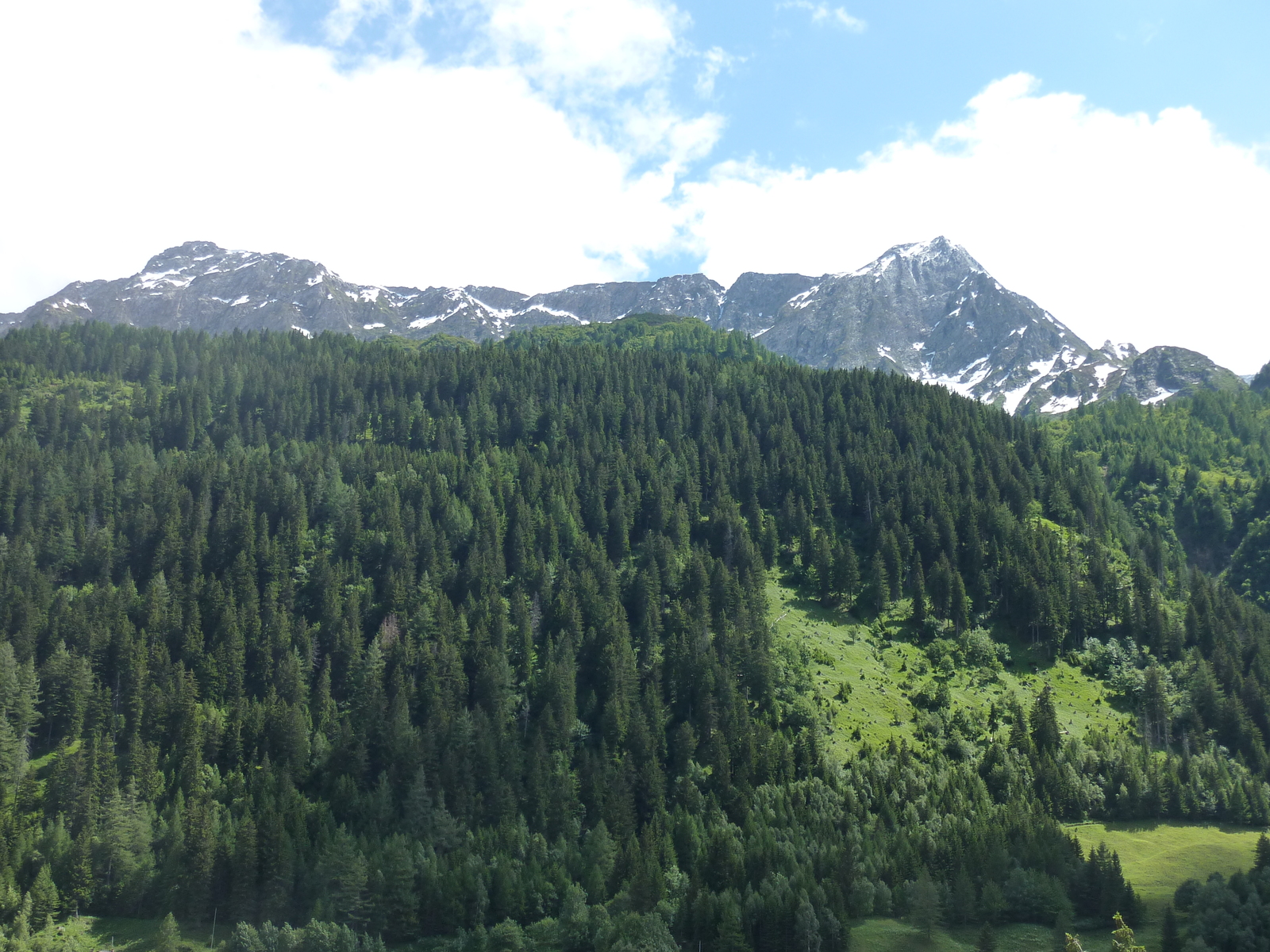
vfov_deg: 36.0
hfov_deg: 46.8
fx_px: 1468
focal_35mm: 40
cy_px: 476
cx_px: 635
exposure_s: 1/400
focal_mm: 6.5
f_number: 4
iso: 125
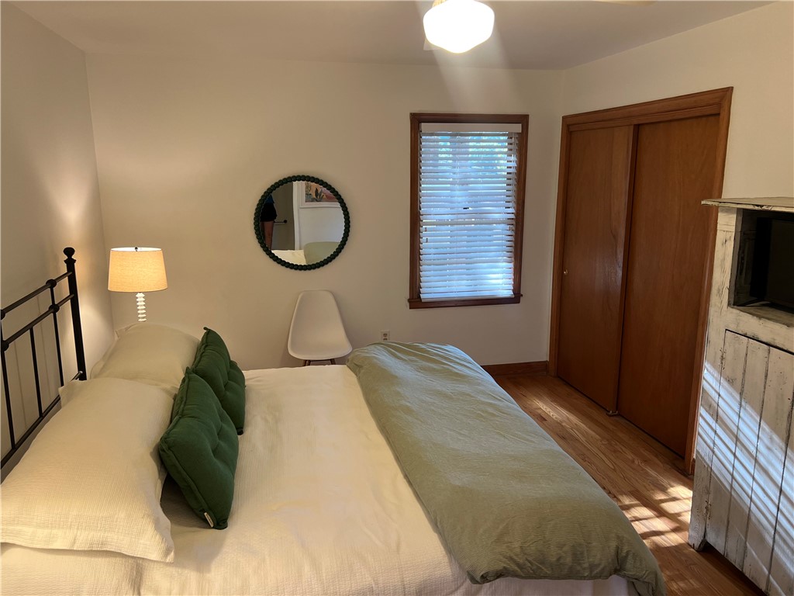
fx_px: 596
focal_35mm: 26
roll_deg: -0.1
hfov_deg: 67.3
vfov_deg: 53.1
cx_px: 397
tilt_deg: -13.8
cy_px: 298
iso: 125
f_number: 1.5
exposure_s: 1/120
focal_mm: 5.7
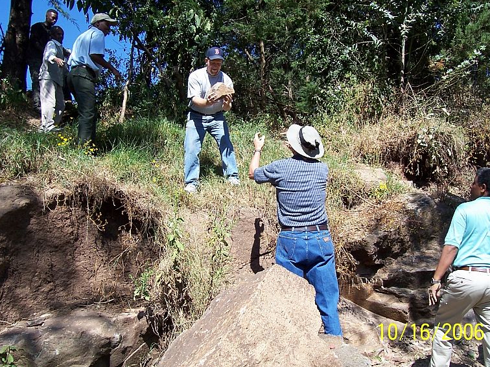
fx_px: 510
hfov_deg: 51.3
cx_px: 254
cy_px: 186
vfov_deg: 39.7
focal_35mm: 36
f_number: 5.6
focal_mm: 5.6
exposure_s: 1/250
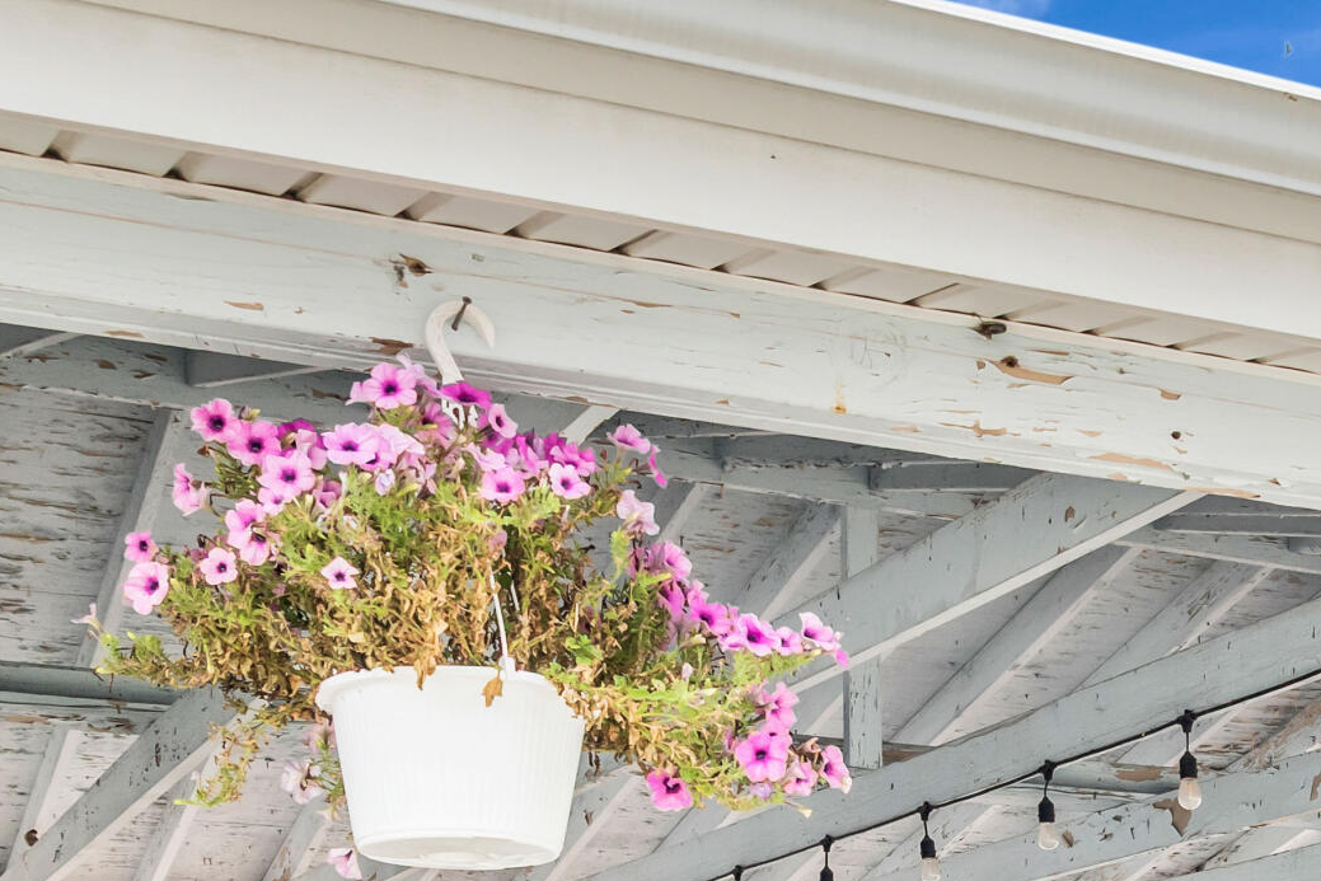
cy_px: 1224
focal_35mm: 72
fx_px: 2642
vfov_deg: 17.5
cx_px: 1223
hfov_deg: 27.0
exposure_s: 1/640
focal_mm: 12.29
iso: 150
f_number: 2.8
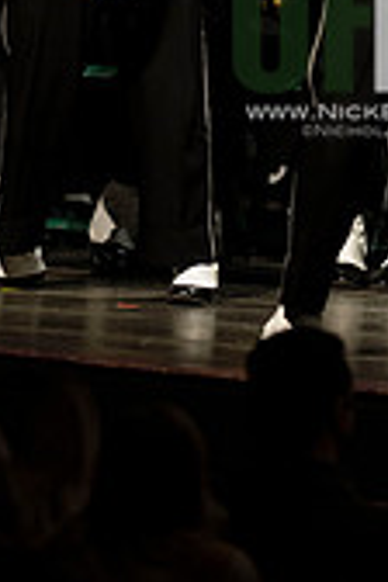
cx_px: 386
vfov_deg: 2.6
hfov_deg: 1.7
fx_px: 12981
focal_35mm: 803
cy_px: 38
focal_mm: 300
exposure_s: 1/500
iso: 3200
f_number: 2.8
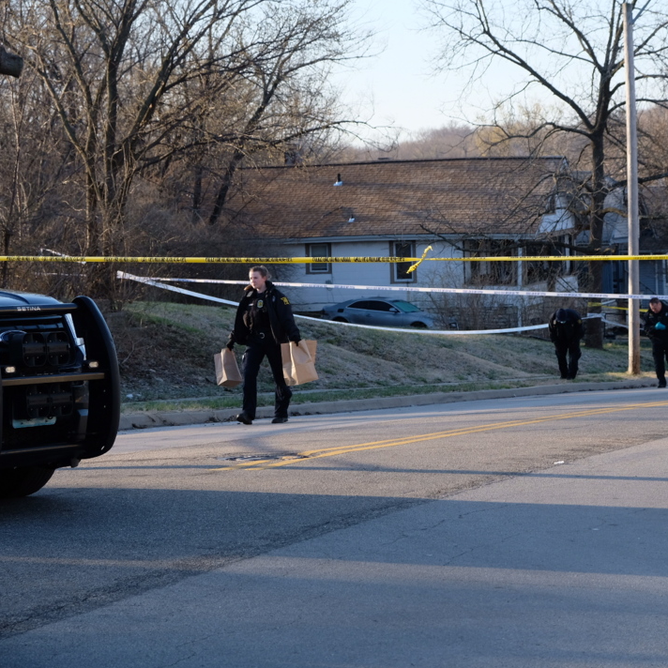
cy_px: 336
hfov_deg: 16.2
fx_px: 2336
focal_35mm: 107
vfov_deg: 16.3
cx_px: 445
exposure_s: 1/350
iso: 400
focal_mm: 55
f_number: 5.6
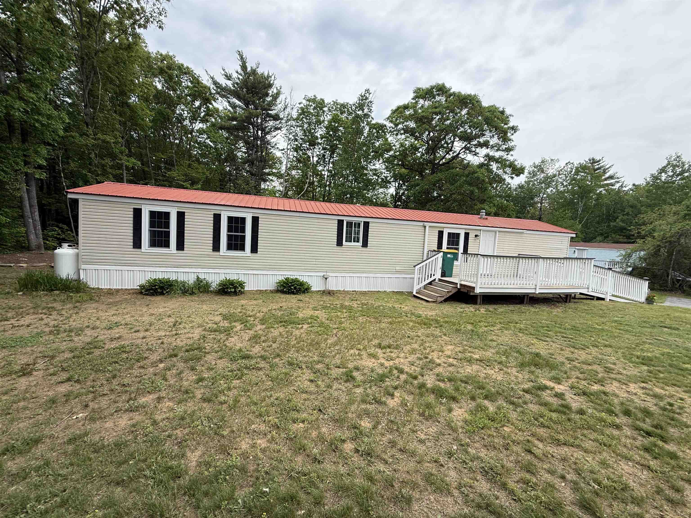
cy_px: 259
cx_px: 346
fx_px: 279
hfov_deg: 102.1
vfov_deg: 85.7
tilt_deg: -3.3
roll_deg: -2.3
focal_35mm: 14
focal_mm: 2.22
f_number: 2.2
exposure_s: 1/701
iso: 50
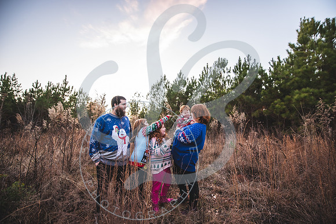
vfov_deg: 81.2
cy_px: 112
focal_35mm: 14
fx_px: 131
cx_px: 168
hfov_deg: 104.2
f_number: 2.8
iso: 500
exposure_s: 1/320
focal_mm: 14
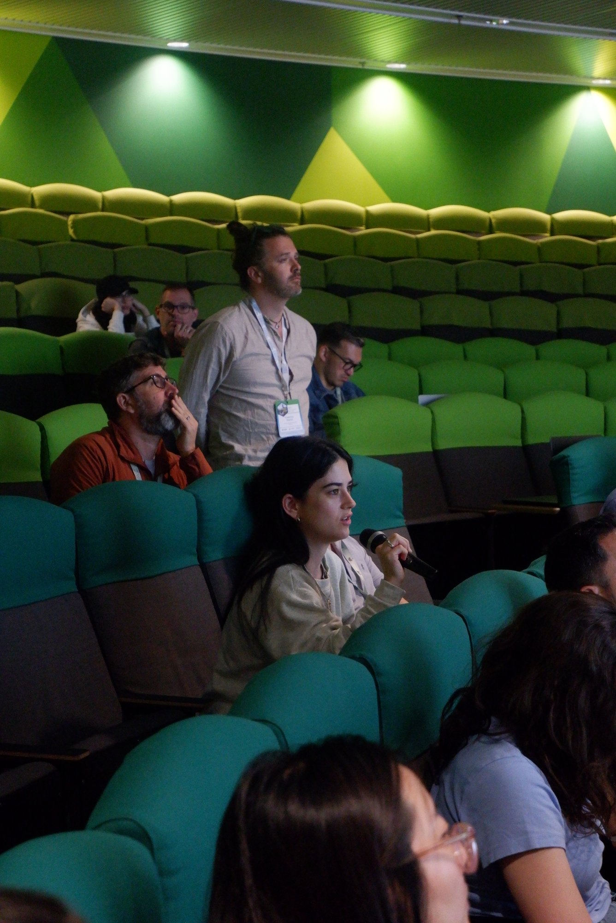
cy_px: 462
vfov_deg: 29.6
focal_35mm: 68
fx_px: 1743
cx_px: 308
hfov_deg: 20.0
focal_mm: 45
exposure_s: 1/80
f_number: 5.6
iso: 6400
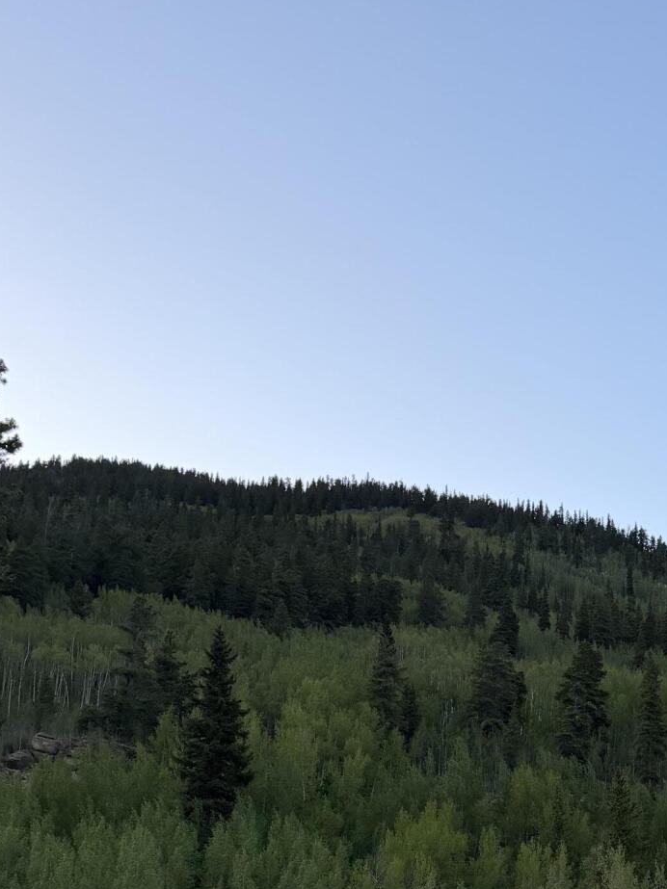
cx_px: 655
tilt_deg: +12.4
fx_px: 1336
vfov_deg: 34.0
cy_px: 861
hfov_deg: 26.6
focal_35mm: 52
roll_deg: +1.3
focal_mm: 6.76
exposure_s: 1/60
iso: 250
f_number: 1.78
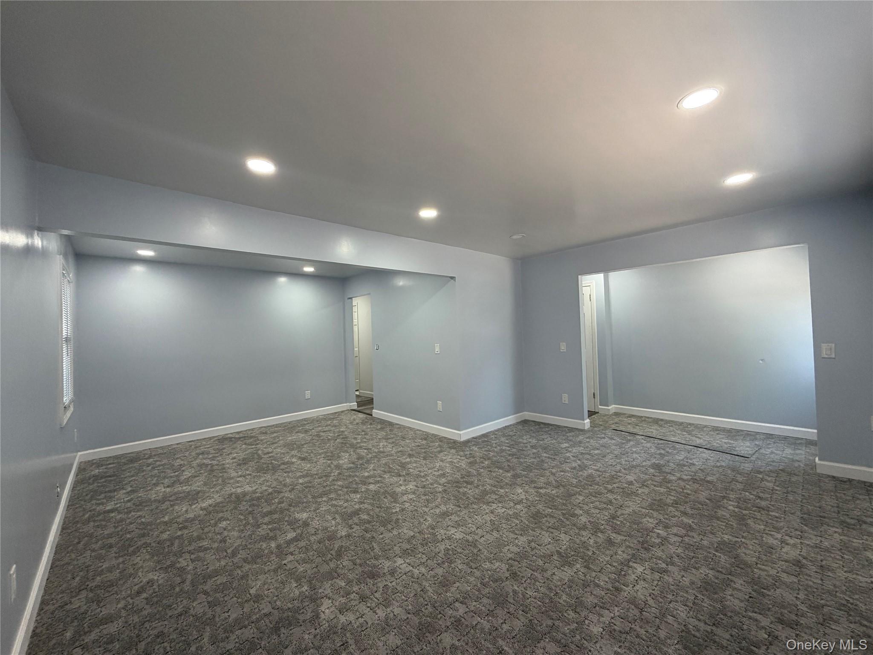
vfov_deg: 85.7
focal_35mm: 14
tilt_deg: +1.4
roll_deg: +2.7
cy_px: 328
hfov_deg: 102.1
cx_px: 436
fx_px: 353
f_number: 2.2
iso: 200
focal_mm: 2.22
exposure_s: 1/121
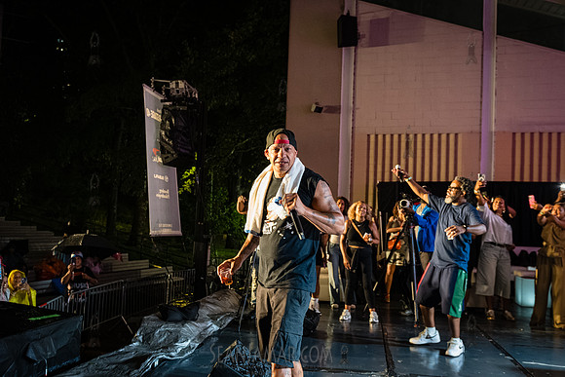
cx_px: 278
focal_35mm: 35
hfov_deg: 54.0
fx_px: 555
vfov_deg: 37.5
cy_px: 203
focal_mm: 29
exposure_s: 1/125
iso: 8000
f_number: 3.5
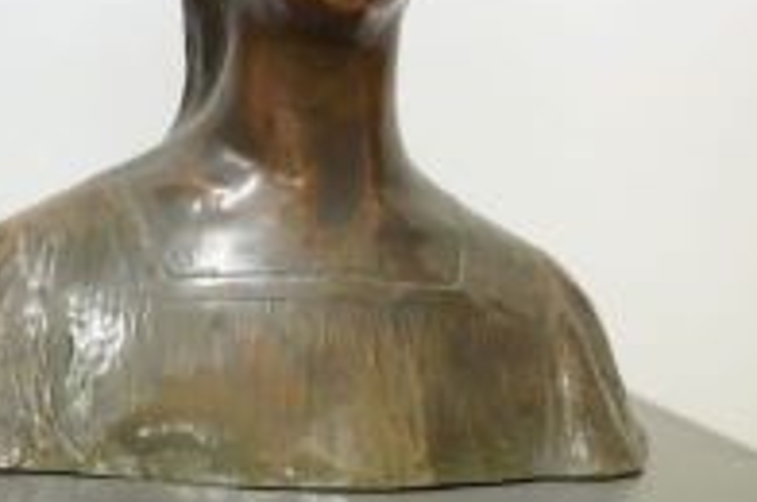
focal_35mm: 94
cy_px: 54
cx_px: 317
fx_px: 1973
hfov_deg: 21.7
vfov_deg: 14.4
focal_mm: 46
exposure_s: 1/160
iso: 5000
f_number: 4.5
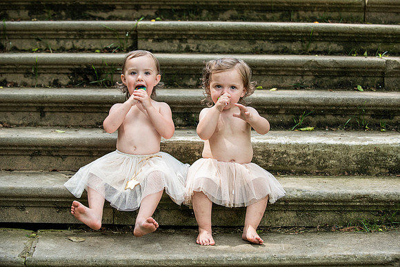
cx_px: 206
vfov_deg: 17.3
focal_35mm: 79
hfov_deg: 25.7
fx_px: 877
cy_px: 134
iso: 640
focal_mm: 75
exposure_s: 1/1000
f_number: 3.5
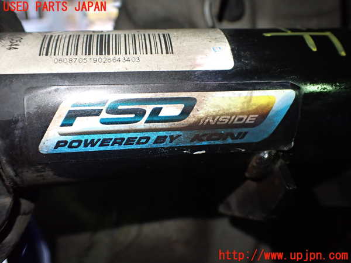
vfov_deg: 46.8
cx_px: 176
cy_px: 132
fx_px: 304
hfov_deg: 60.0
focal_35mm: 30
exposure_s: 1/125
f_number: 2.3
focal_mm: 5.4
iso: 500
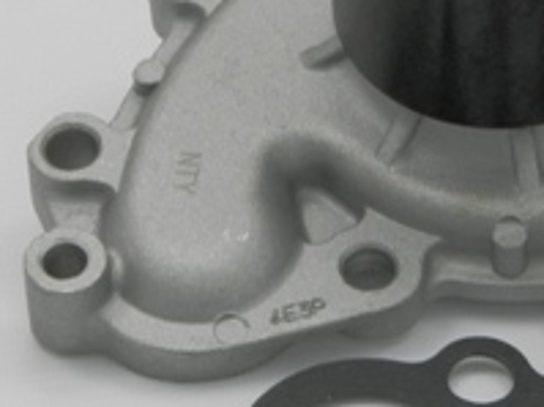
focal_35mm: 264
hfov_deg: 7.5
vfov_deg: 5.6
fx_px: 4146
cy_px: 290
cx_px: 596
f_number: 4.2
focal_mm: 14.6
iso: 160
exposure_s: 1/160
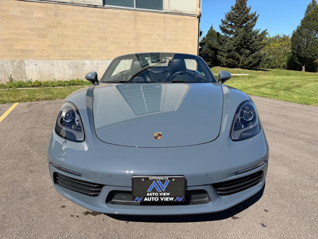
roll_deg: +0.3
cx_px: 159
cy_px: 120
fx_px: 220
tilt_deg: -14.7
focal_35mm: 24
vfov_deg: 56.8
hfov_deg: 71.6
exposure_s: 1/4405
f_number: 1.78
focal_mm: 6.76
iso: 80
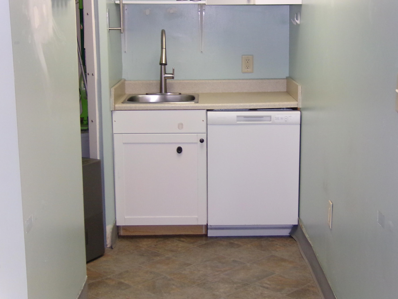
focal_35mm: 59
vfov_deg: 24.8
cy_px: 130
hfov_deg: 32.7
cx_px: 226
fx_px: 678
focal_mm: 8.7
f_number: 3.8
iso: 200
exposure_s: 1/34
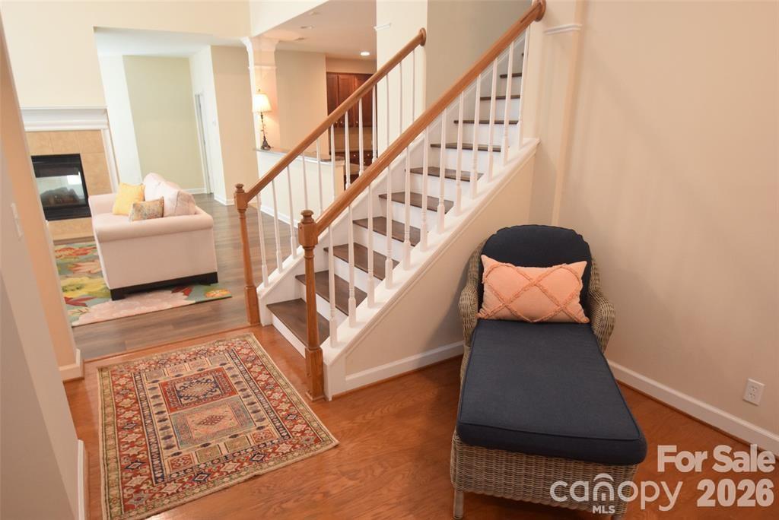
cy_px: 260
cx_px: 390
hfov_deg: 81.2
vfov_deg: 59.6
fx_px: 455
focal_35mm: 21
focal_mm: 14
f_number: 4
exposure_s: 1/60
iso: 2000
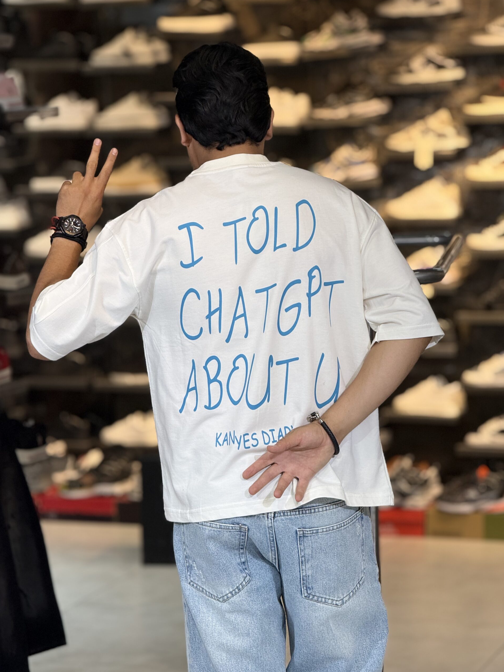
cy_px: 335
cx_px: 253
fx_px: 2349
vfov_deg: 16.3
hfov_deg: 12.2
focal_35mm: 121
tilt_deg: -5.9
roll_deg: +0.6
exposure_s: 1/100
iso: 80
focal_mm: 15.66
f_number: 2.8
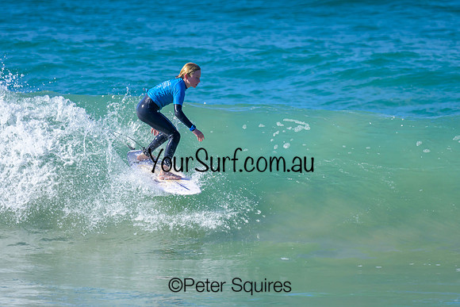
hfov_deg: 1.9
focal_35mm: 1098
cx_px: 234
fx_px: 14038
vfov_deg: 1.3
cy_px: 143
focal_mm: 800
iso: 450
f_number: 6.3
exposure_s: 1/2000
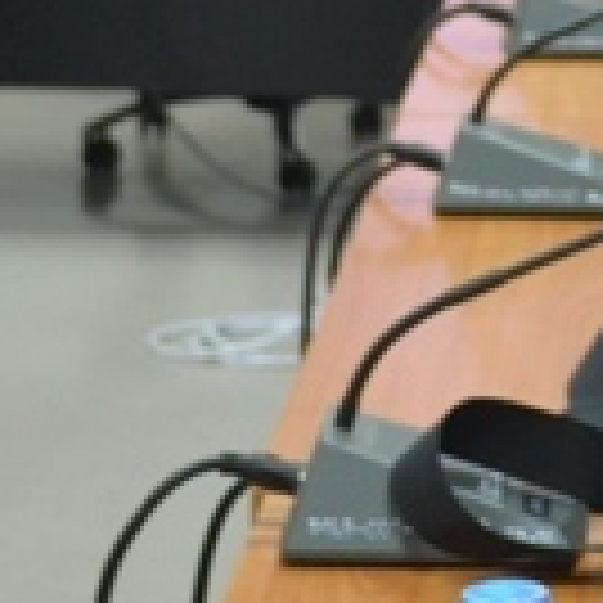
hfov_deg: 7.6
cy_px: -184
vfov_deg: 7.6
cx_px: 882
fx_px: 4493
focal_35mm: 228
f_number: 4.8
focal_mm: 32
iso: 900
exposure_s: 1/30
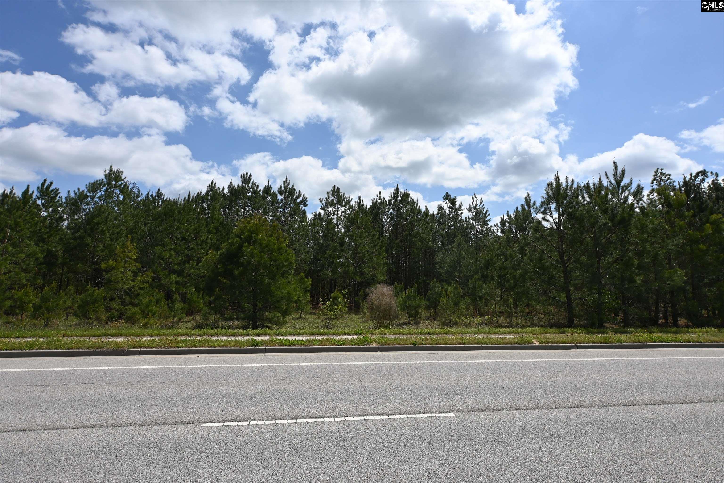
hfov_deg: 90.0
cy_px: 242
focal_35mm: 18
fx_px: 362
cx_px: 362
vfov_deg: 67.4
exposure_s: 1/500
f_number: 8
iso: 100
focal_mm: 12
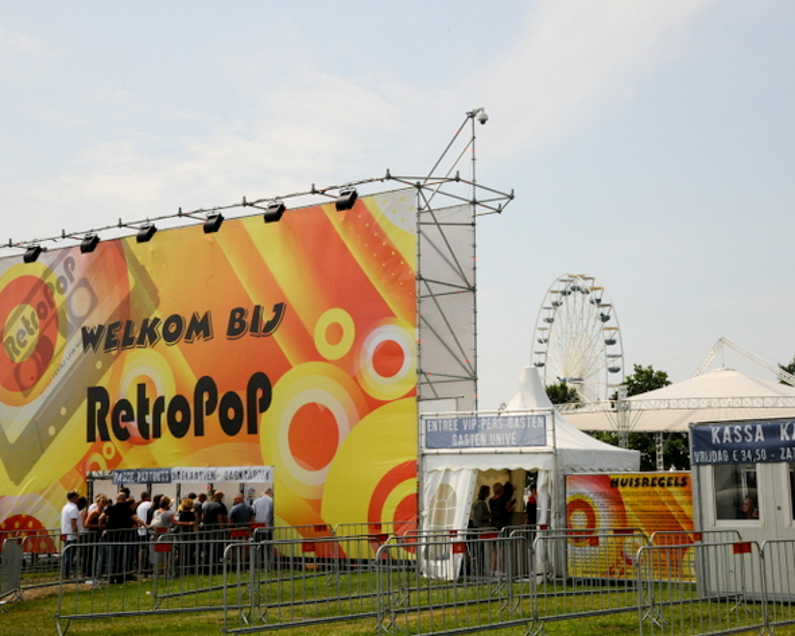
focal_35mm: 55
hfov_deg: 34.1
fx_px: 1294
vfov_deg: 27.6
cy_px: 321
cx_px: 443
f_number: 16
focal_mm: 48
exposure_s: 1/1000
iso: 1250
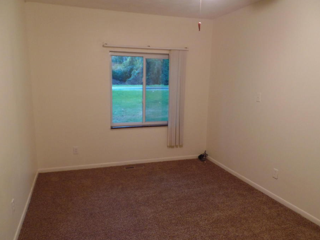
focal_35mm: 26
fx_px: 240
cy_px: 126
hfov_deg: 67.3
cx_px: 150
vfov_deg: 53.0
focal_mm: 4.1
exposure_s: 1/30
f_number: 2.8
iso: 320
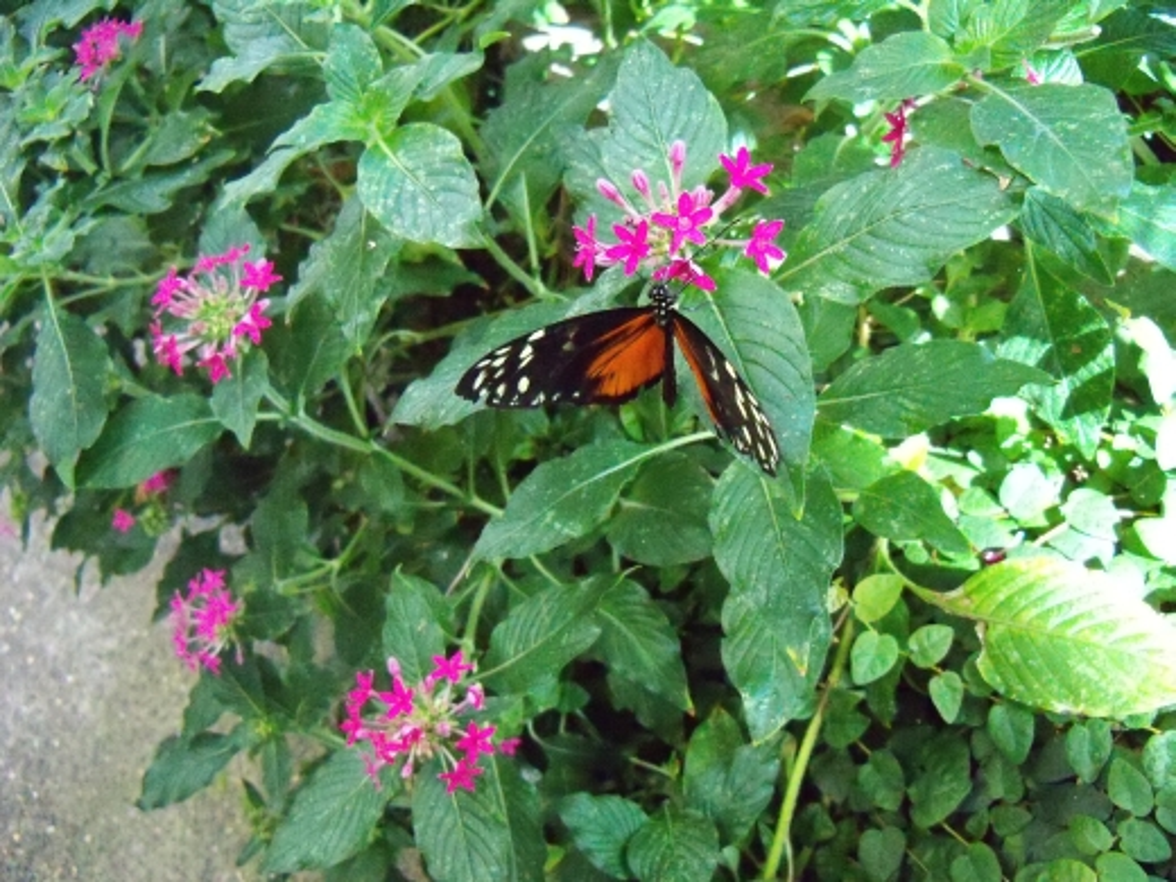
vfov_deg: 40.7
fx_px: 1189
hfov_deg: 52.6
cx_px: 588
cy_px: 441
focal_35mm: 35
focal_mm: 6.2
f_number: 3.5
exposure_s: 1/250
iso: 1600
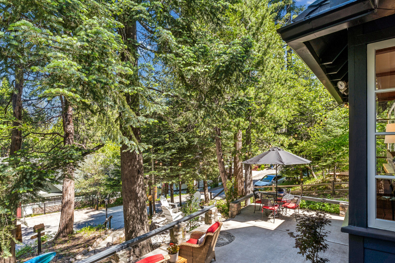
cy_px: 148
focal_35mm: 20
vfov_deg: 62.2
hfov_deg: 84.2
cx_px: 217
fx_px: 218
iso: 100
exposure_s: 1/6
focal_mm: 16.7
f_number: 22
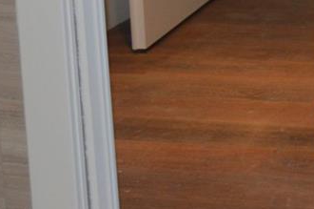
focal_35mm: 189
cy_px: -272
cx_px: 566
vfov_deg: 6.9
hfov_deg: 10.3
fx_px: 1646
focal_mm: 26
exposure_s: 1/60
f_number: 4
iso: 560
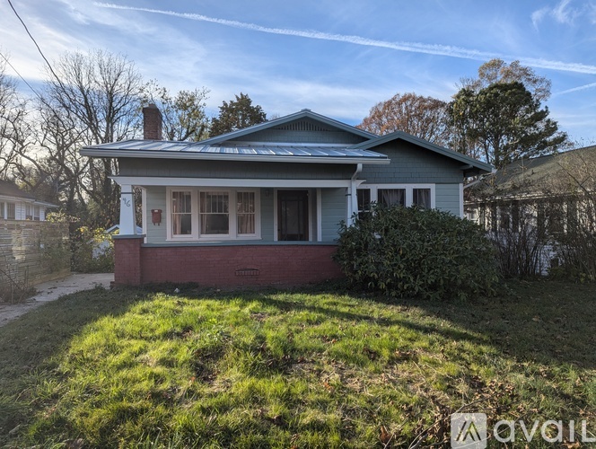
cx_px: 298
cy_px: 224
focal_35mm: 24
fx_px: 414
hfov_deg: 71.5
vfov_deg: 56.9
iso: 36
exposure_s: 1/1414
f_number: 1.85
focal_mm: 6.81
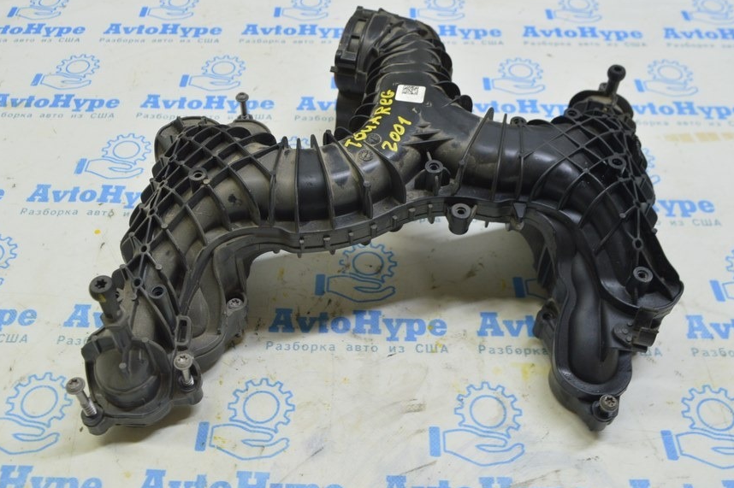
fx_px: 766
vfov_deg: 35.3
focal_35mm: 38
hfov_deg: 51.1
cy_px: 200
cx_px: 338
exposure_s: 1/20
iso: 400
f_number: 5.6
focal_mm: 21
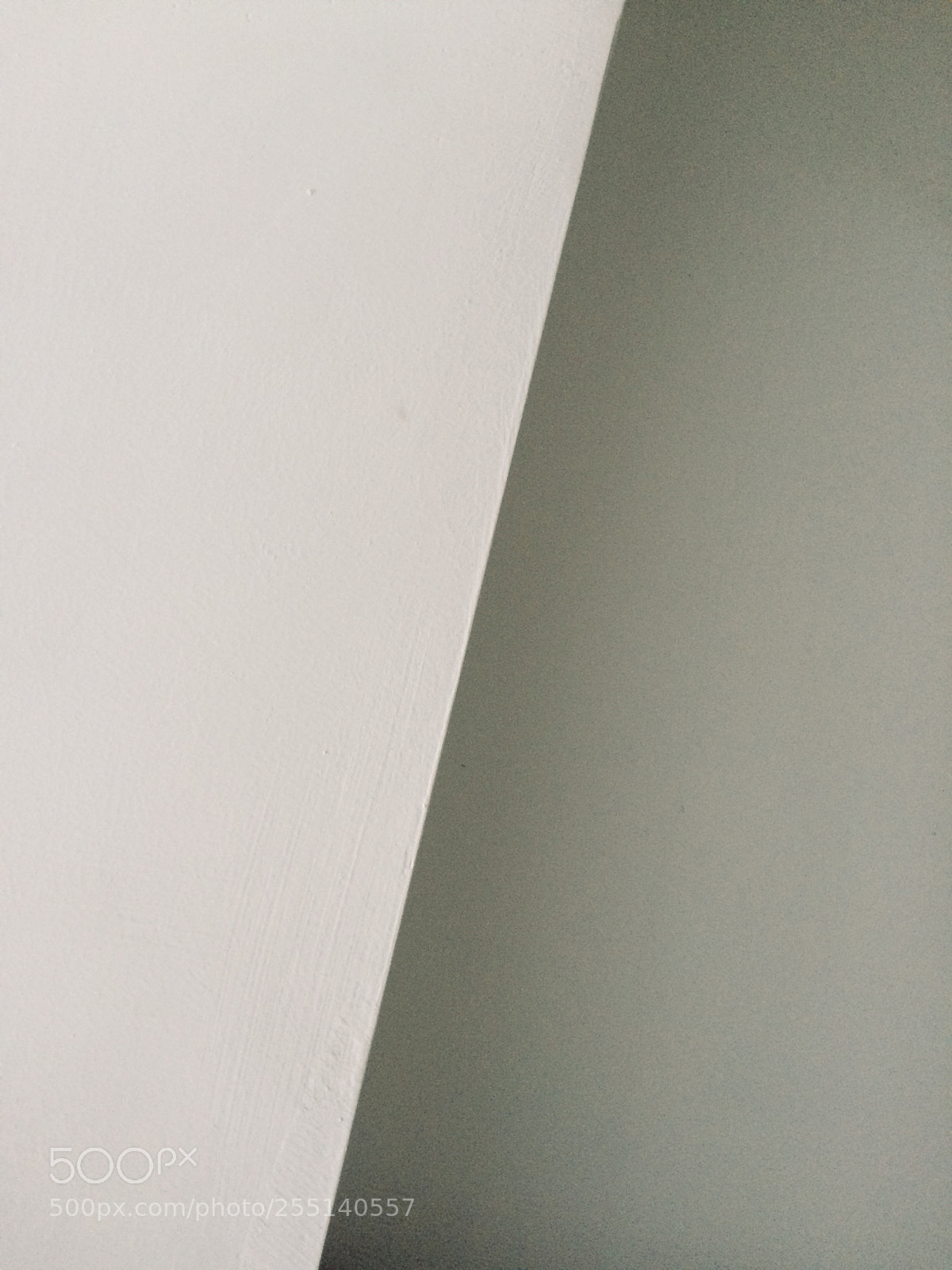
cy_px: 635
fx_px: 1063
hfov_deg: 48.2
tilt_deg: +7.0
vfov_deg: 61.7
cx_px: 476
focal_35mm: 29
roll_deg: -11.7
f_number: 2.2
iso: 200
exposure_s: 1/33
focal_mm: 4.15
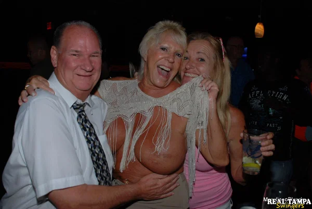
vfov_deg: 40.1
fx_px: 286
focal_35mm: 33
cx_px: 156
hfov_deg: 57.2
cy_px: 104
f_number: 4
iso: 200
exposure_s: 1/60
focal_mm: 22
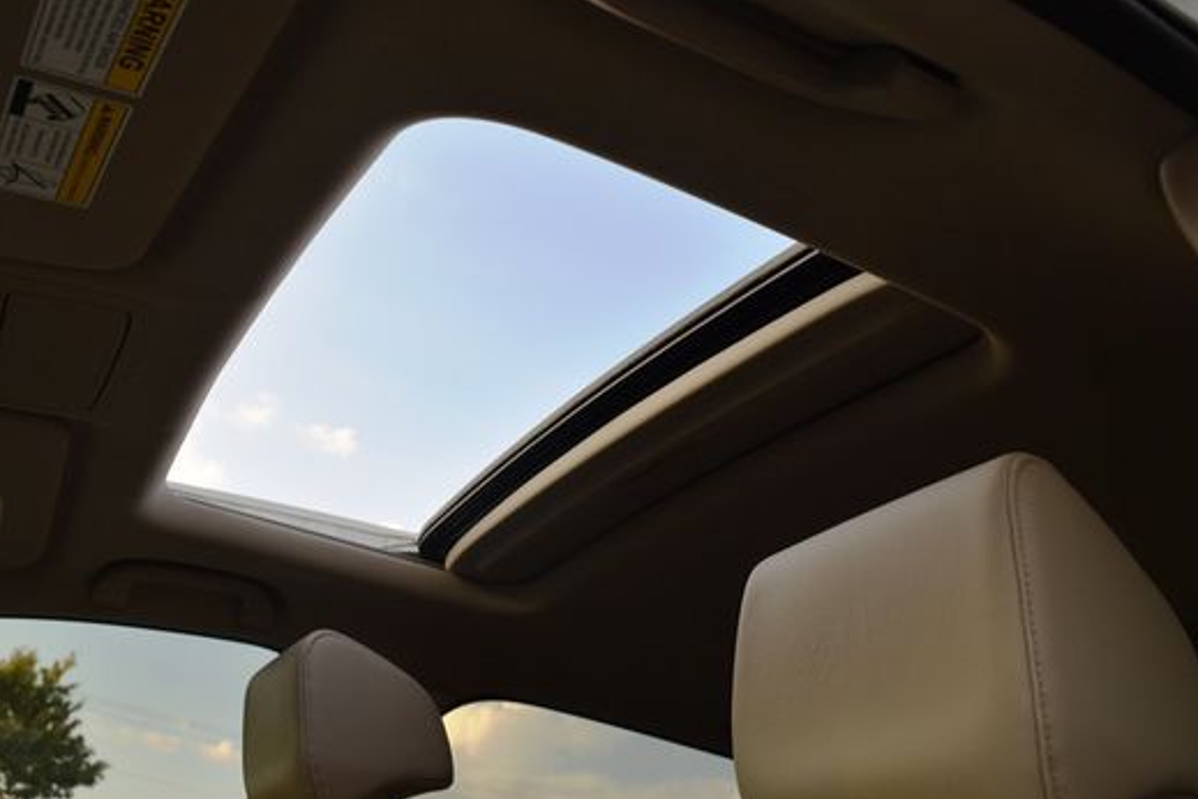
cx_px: 517
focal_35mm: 37
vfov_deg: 35.9
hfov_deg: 51.7
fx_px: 1231
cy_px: 398
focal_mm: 20
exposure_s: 1/250
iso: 200
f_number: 5.6
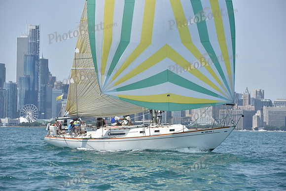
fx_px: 1311
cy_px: 96
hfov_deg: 12.4
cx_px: 143
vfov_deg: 8.3
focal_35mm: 165
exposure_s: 1/1250
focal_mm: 165
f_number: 8
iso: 250
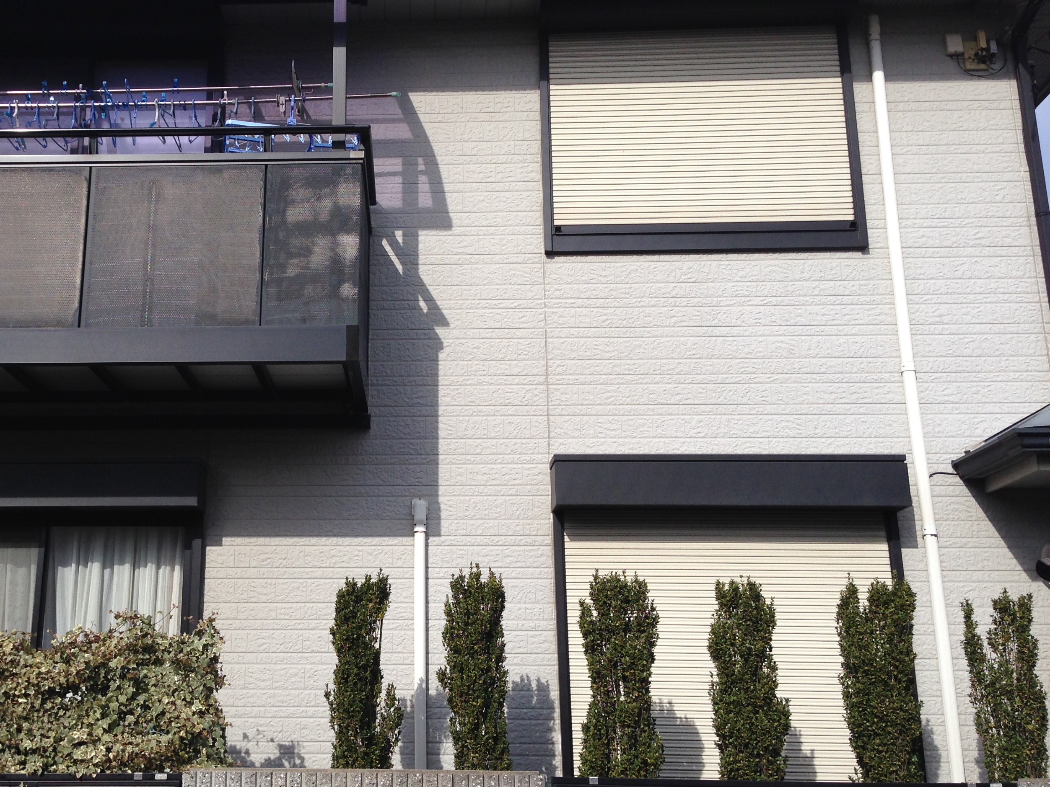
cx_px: 367
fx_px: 1304
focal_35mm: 43
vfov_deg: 33.6
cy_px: 382
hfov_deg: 43.4
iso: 50
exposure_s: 1/2008
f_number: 2.4
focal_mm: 4.12
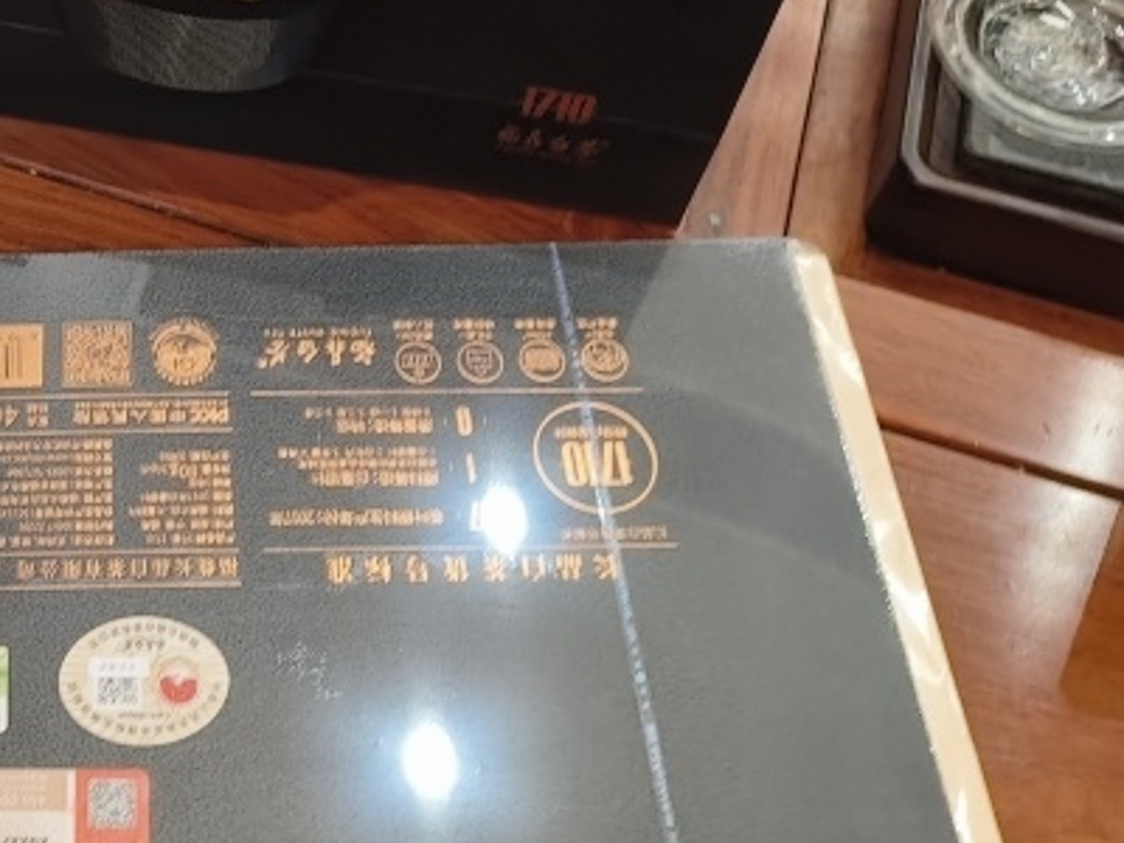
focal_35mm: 52
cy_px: 129
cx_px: 110
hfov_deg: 34.7
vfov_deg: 27.3
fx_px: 1688
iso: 640
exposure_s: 1/90.2
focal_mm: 4.84
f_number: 1.8
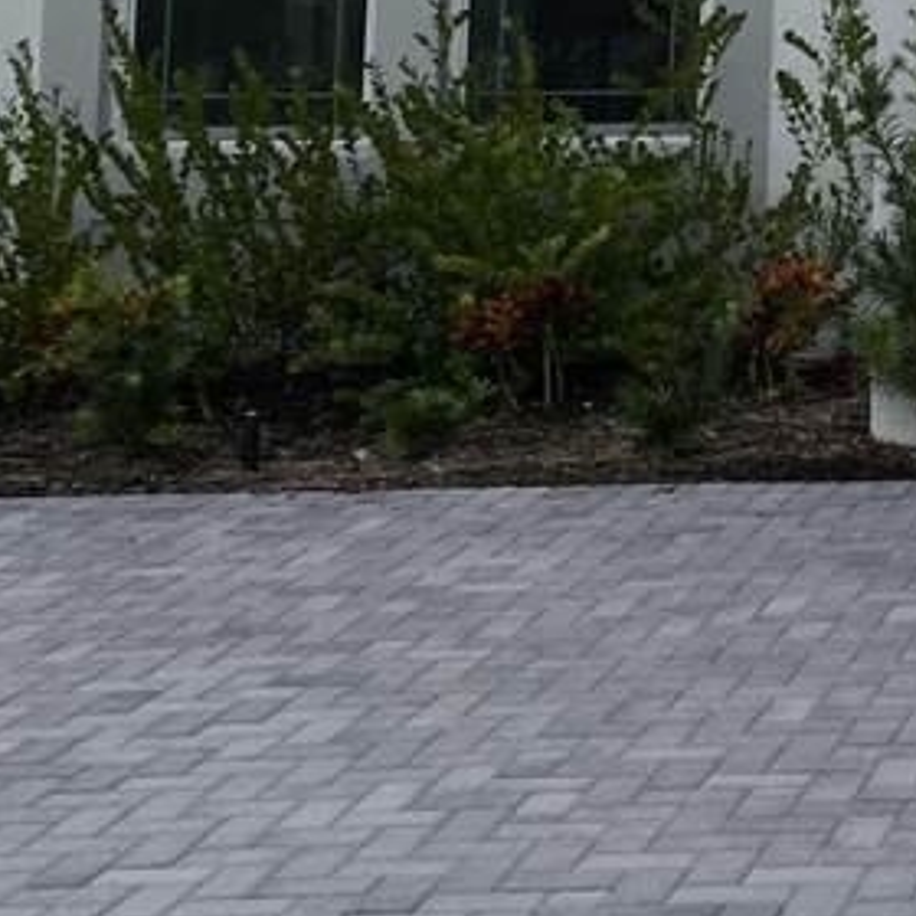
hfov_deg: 14.7
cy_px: -487
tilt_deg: +7.4
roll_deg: -0.9
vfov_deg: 15.2
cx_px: 1590
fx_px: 3143
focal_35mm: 105
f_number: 1.8
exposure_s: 1/241
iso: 32
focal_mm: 4.25
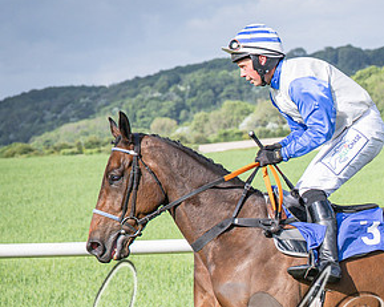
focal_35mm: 280
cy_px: 308
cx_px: 298
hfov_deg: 6.9
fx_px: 3181
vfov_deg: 5.5
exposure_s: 1/1600
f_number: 4.5
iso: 200
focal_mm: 70
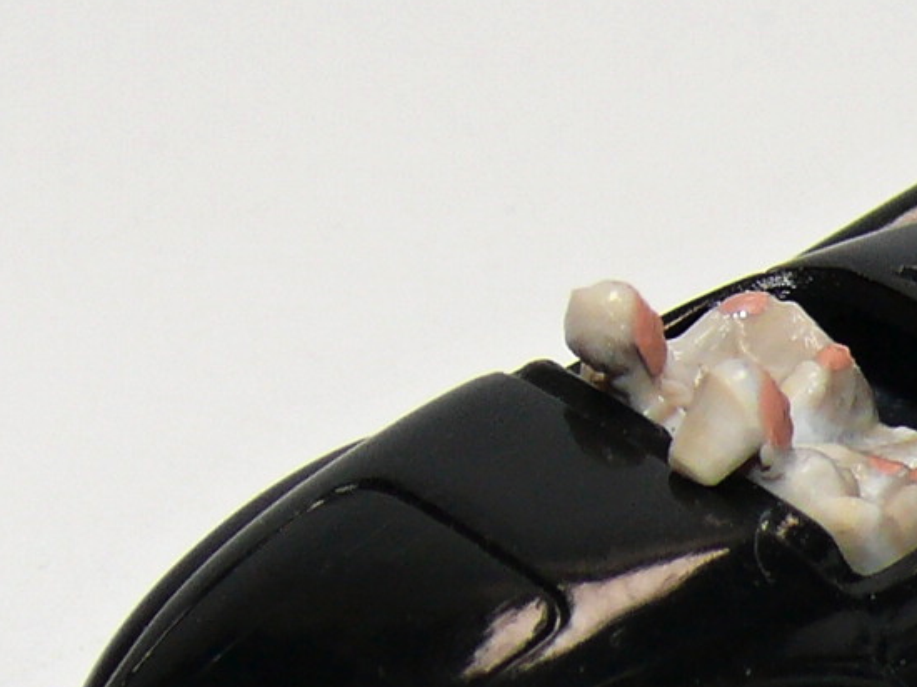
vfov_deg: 3.8
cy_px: 432
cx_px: 930
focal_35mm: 393
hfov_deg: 5.0
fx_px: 10406
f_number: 4
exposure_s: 1/30
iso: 100
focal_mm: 16.2
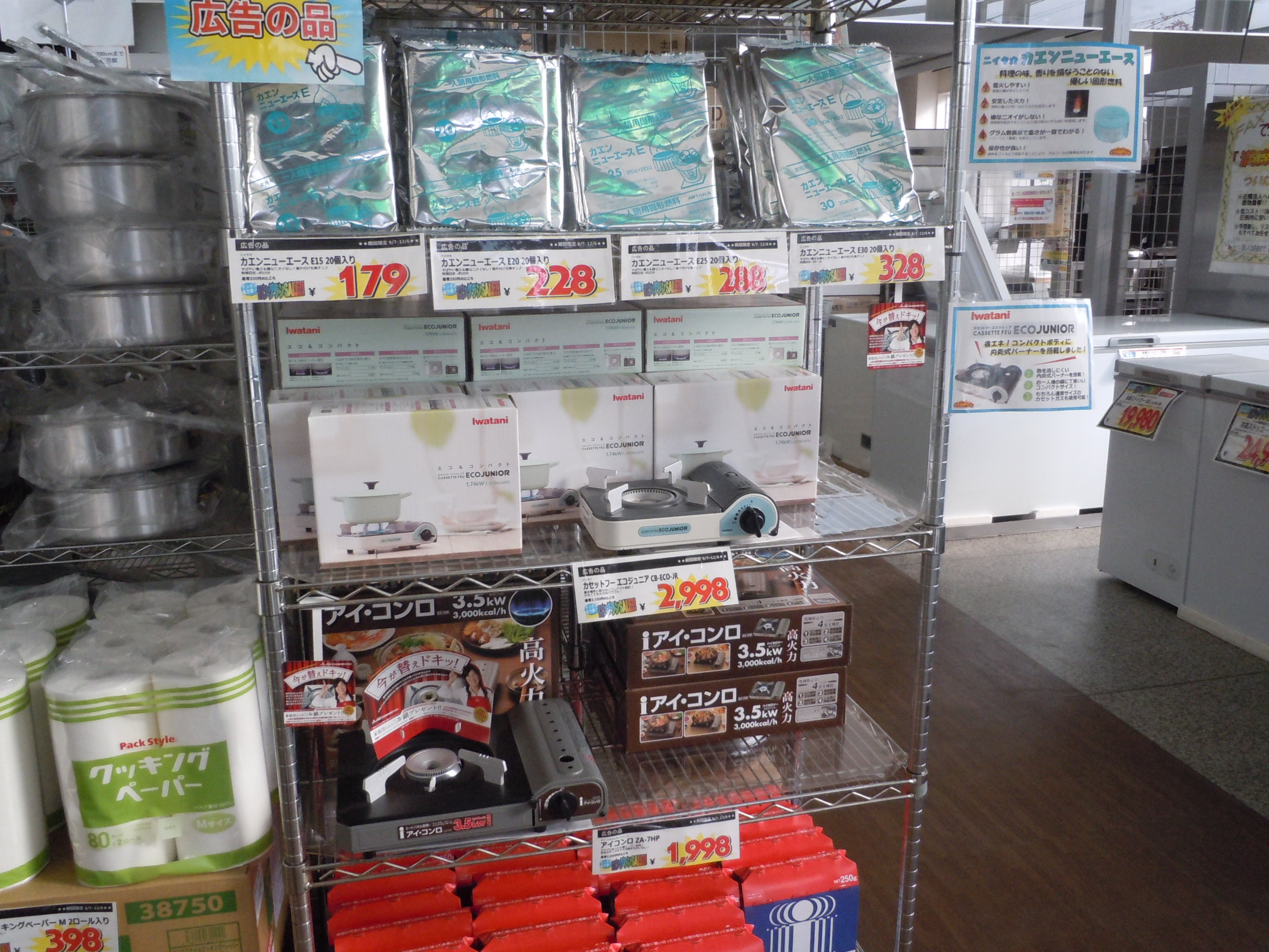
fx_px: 1026
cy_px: 476
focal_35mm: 28
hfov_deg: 63.4
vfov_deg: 49.7
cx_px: 634
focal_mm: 5
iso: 400
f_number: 3.7
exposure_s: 1/100
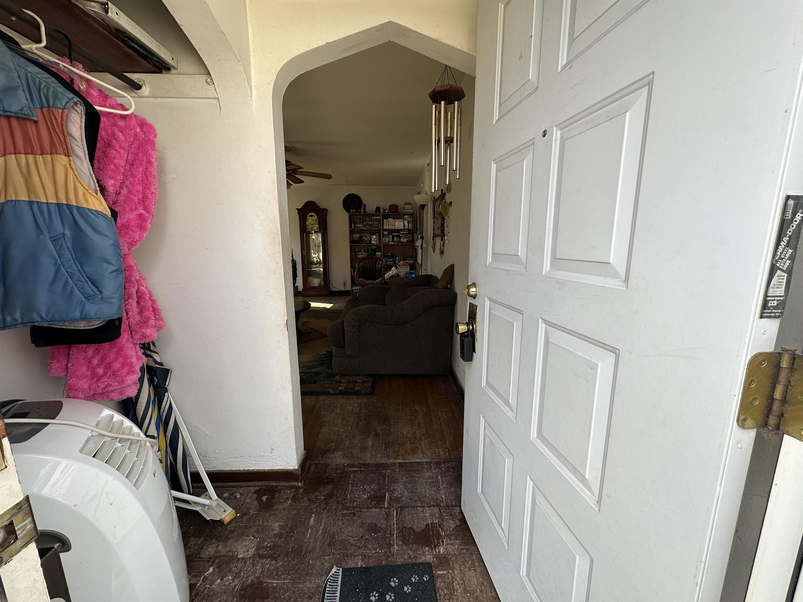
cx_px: 402
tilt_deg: -9.4
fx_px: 325
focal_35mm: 14
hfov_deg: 102.1
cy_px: 301
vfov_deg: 85.7
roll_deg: +0.2
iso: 40
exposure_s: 1/130
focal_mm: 2.22
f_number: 2.2
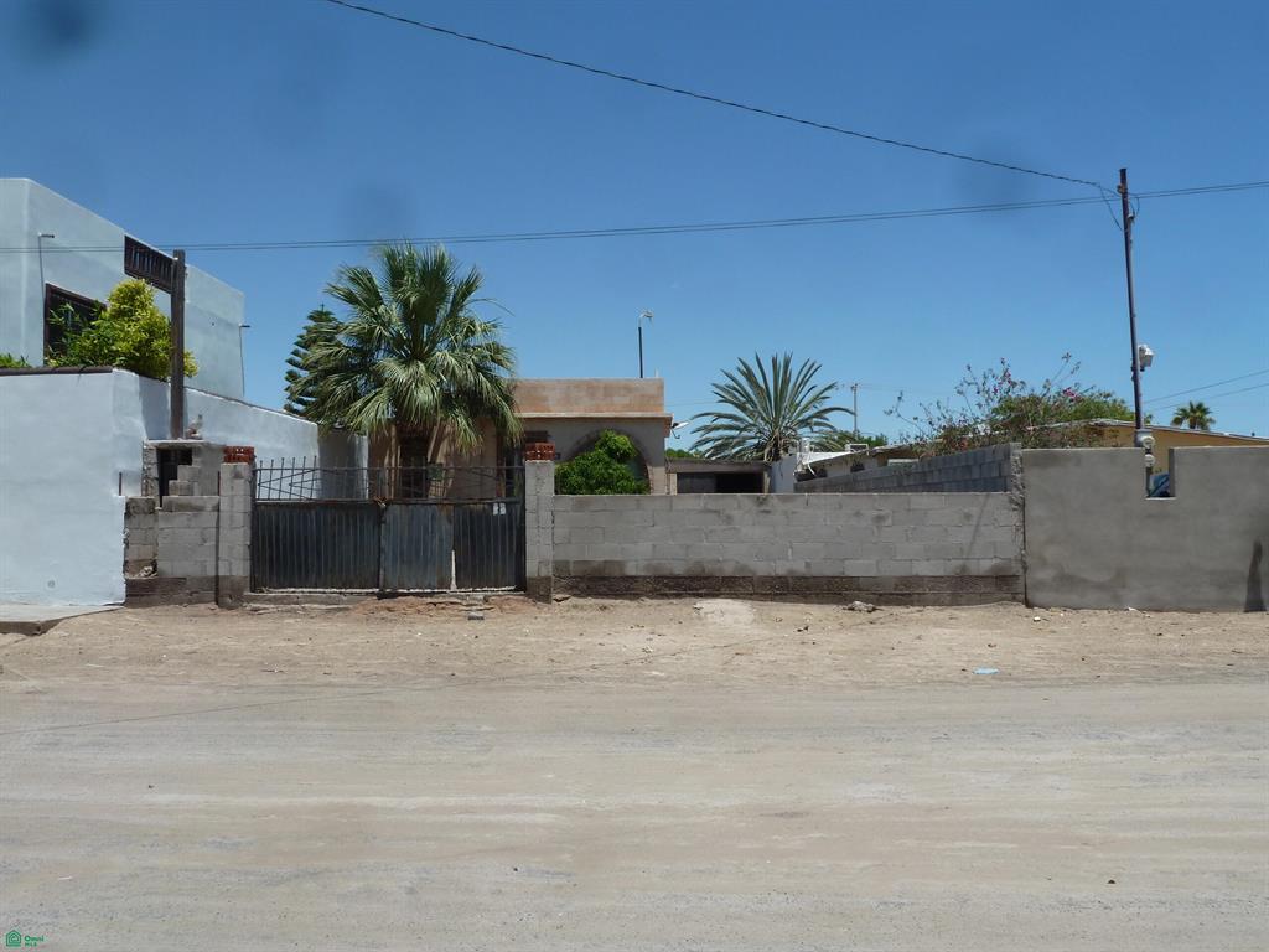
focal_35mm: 29
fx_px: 1063
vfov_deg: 48.2
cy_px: 476
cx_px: 634
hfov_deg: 61.7
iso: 80
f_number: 5.6
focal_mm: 4.7
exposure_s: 1/500
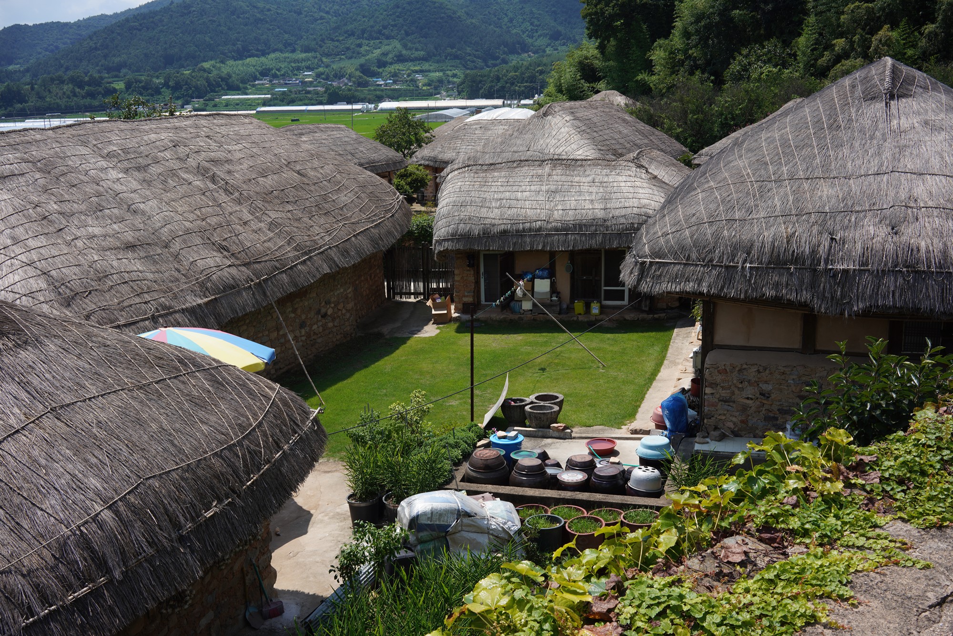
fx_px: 927
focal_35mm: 35
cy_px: 318
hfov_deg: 54.4
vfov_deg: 37.9
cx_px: 476
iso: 100
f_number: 13
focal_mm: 35
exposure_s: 1/100
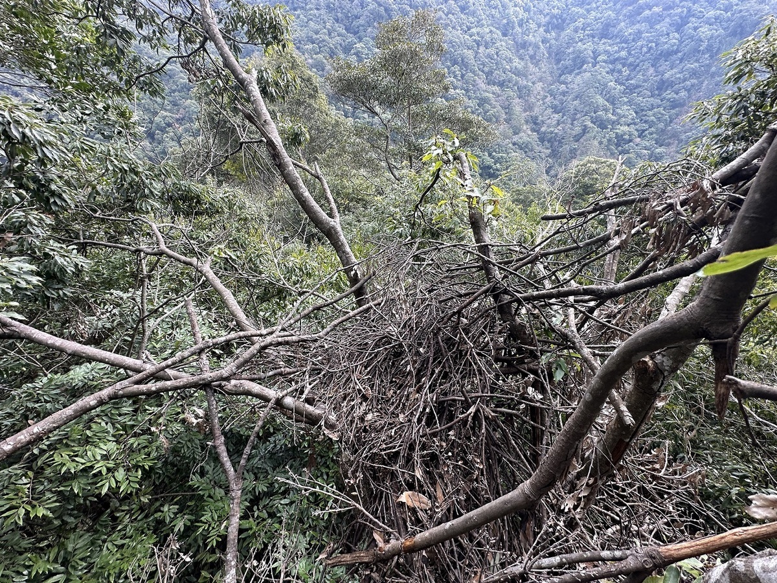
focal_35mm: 14
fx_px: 314
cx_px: 388
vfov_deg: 85.7
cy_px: 292
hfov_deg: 102.1
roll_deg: +4.6
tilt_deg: -35.1
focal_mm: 2.22
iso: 40
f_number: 2.2
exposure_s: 1/99
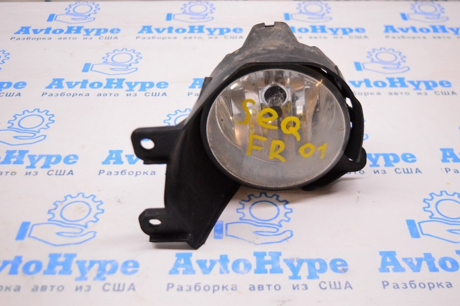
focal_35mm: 46
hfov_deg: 42.4
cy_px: 153
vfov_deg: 28.9
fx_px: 594
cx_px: 230
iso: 3200
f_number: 4.2
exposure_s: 1/320
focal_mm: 31
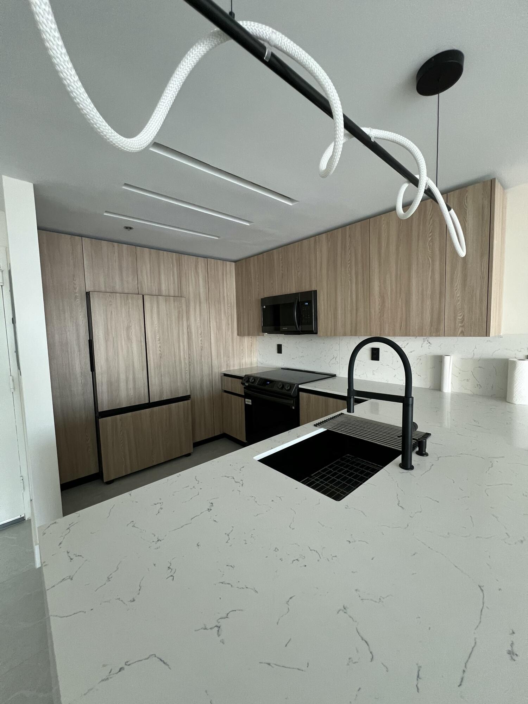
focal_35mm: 13
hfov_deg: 89.9
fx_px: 264
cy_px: 352
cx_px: 264
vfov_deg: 106.2
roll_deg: +2.3
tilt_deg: -4.3
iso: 250
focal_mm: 1.57
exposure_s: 1/77
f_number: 1.8
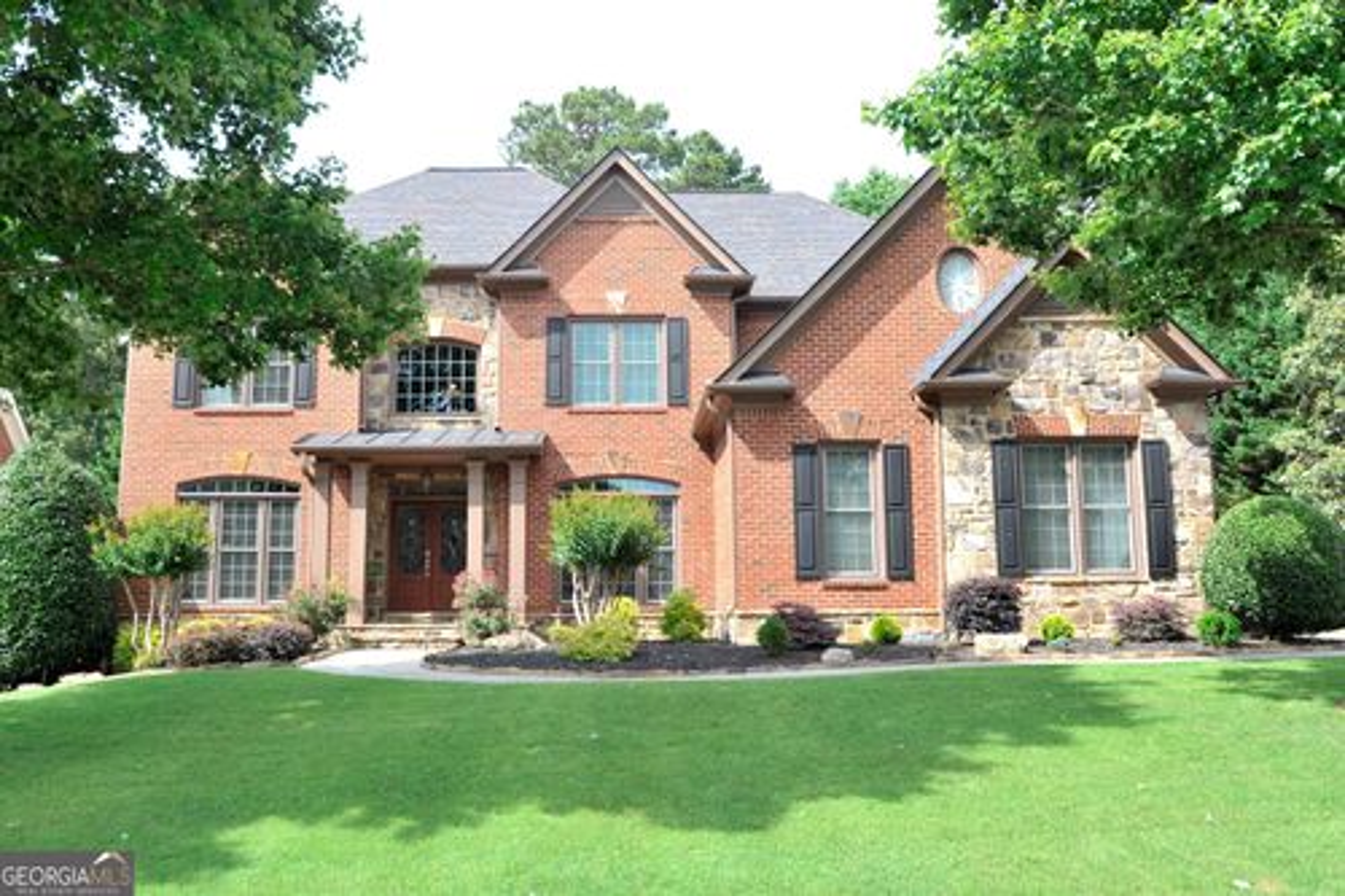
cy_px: 448
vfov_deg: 53.1
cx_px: 672
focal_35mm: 24
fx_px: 896
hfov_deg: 73.8
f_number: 4.5
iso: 200
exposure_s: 1/250
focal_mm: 24
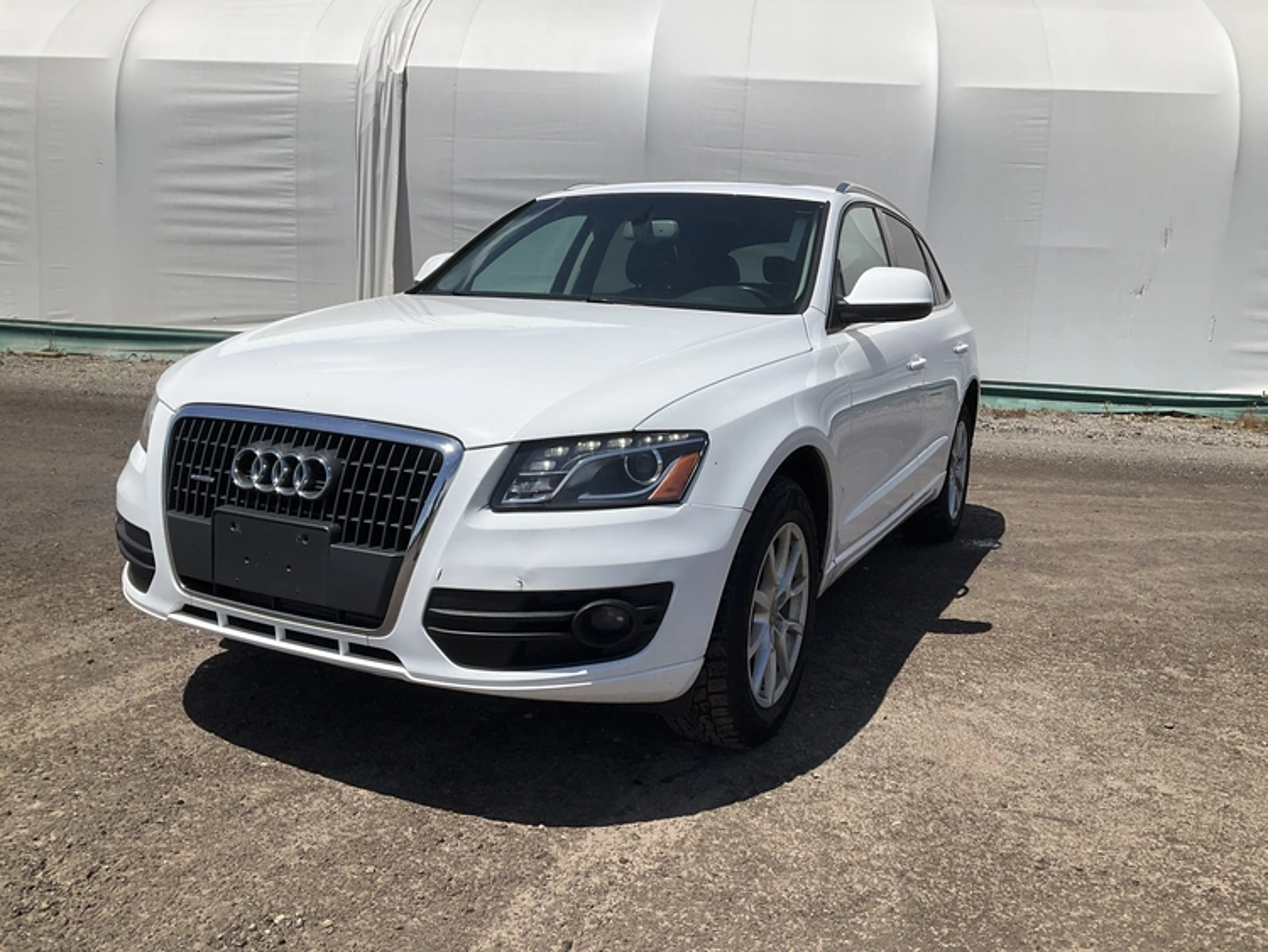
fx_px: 1063
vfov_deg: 48.3
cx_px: 634
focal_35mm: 29
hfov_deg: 61.6
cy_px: 476
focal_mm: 3
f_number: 1.8
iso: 25
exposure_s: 1/4405
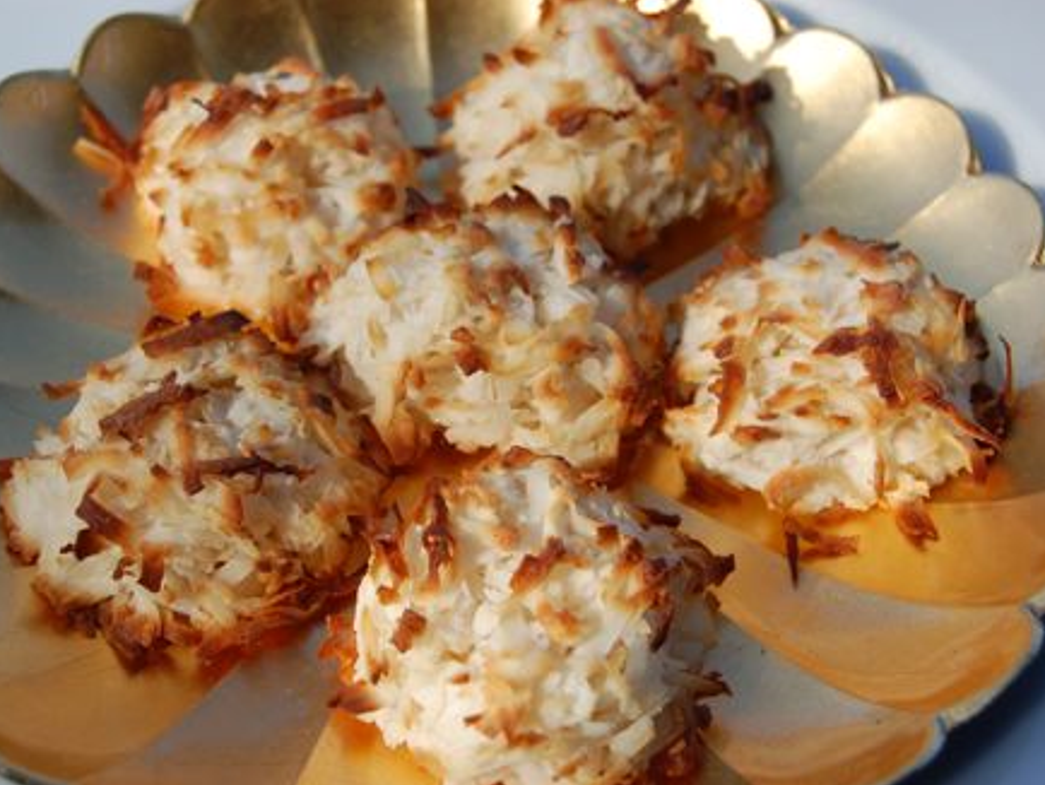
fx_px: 1903
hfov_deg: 30.7
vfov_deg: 23.3
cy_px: 395
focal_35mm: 63
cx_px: 477
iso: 200
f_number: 9
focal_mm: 38
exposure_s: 1/320
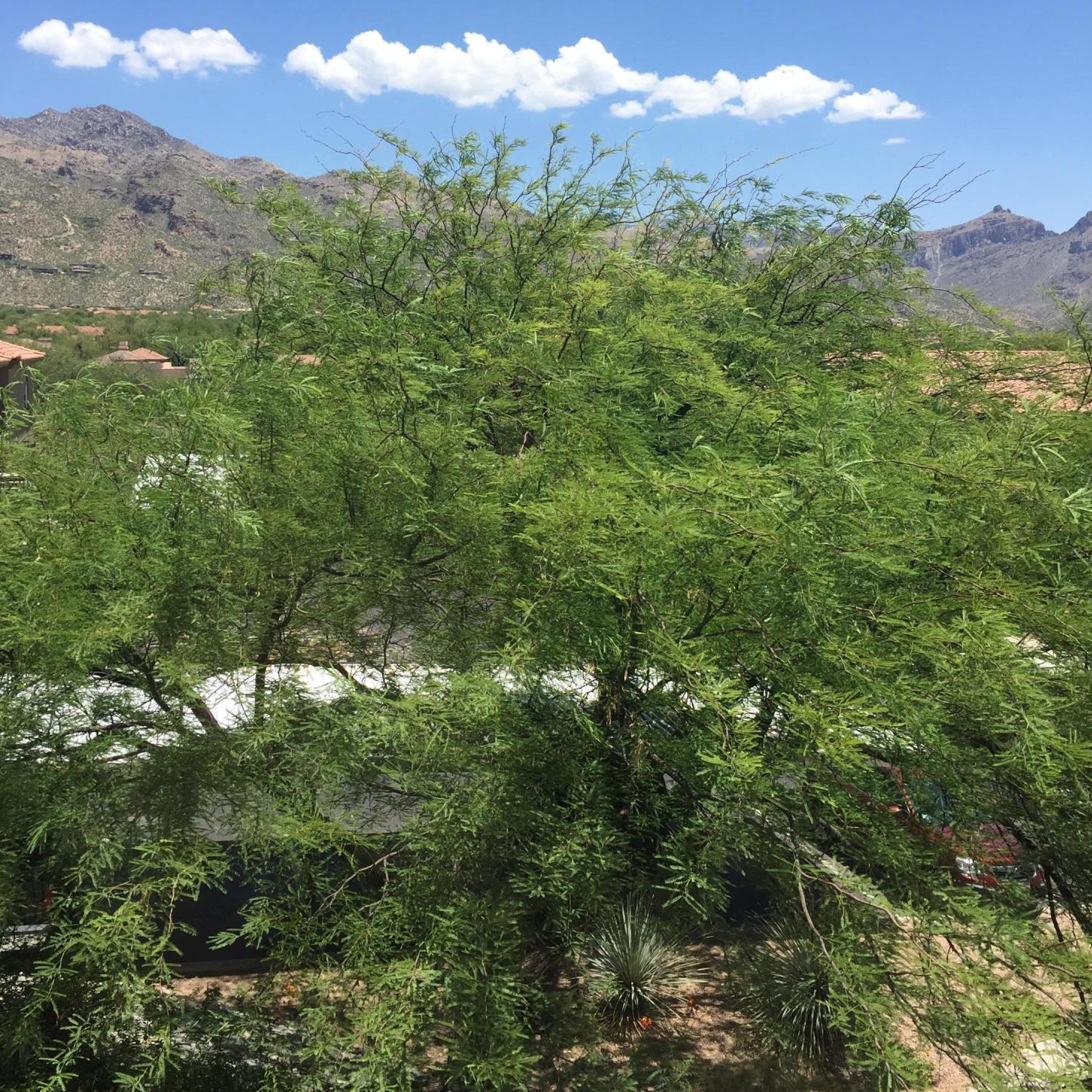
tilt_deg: -3.4
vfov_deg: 46.9
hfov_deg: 47.2
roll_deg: -0.2
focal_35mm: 35
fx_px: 1249
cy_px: 420
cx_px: 540
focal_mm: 4.15
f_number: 2.2
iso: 32
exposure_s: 1/1199
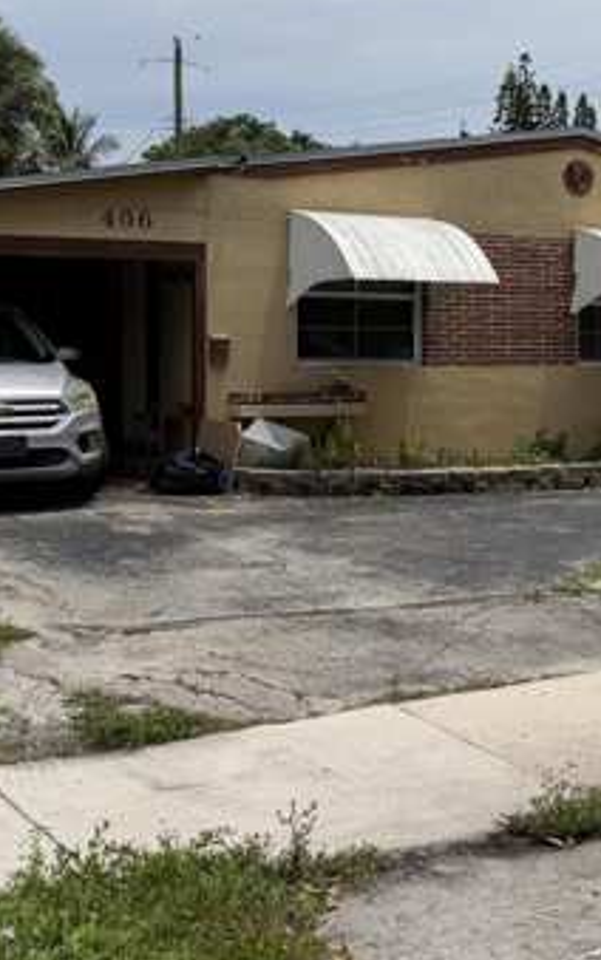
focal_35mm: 60
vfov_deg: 33.9
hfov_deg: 20.9
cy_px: 368
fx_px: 1572
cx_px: 604
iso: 80
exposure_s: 1/8130
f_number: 1.78
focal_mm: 6.76
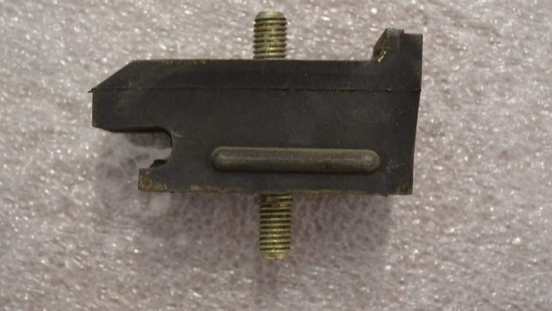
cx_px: 255
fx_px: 995
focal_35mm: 68
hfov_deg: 31.0
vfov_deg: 17.7
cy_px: 132
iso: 3200
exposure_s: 1/25
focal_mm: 38
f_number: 5
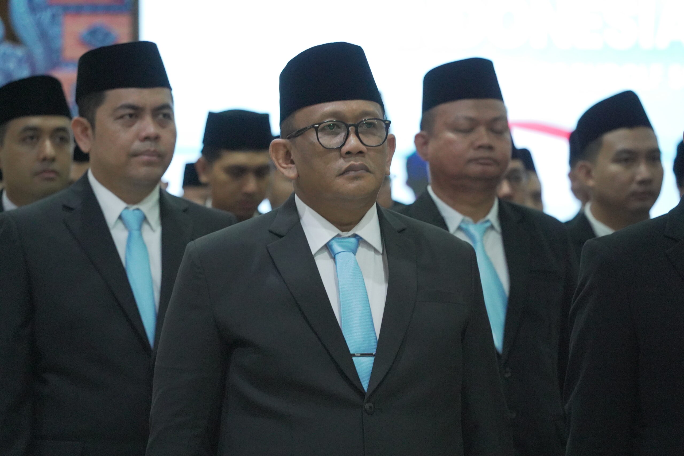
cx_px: 342
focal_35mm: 200
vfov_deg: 6.9
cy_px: 228
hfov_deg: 10.3
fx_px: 3800
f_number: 5.6
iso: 16000
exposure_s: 1/125
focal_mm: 200
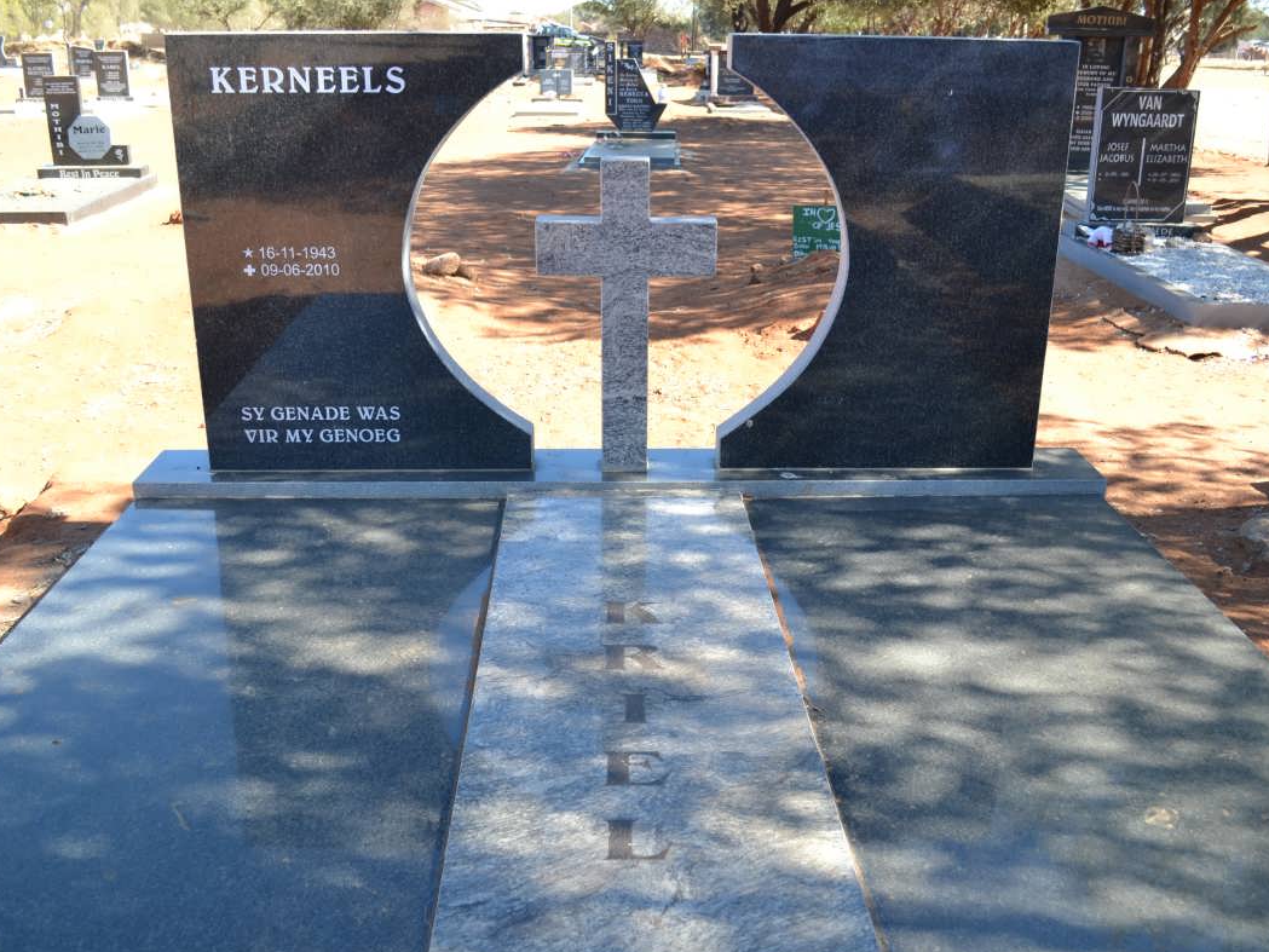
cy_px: 481
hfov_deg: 55.3
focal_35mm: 33
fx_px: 1210
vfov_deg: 43.0
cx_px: 652
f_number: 5.6
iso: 400
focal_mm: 20
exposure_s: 1/125
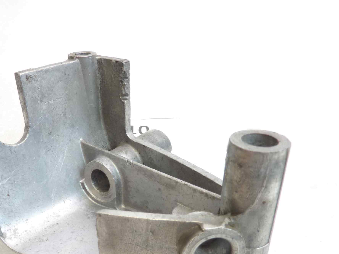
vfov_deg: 39.0
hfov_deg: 50.4
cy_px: 175
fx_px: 353
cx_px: 113
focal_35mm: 36
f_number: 3.3
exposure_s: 1/13
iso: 80
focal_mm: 4.1
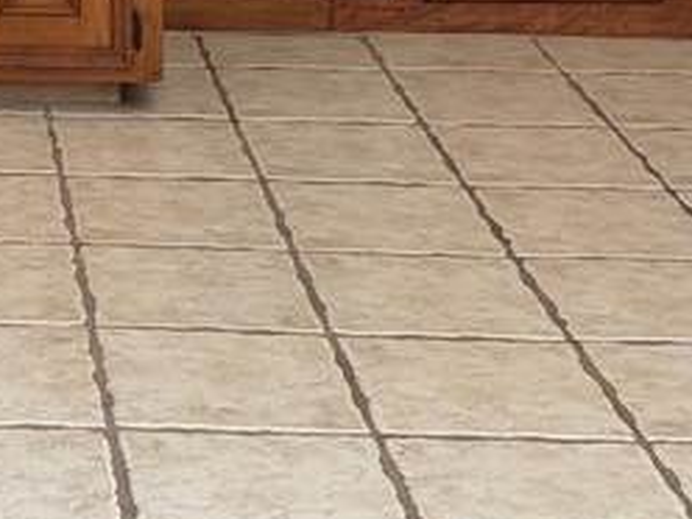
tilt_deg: -4.3
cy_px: -511
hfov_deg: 15.1
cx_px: -243
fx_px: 2479
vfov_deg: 10.9
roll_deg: -0.2
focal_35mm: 124
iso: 80
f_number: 1.78
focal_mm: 6.76
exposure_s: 1/120
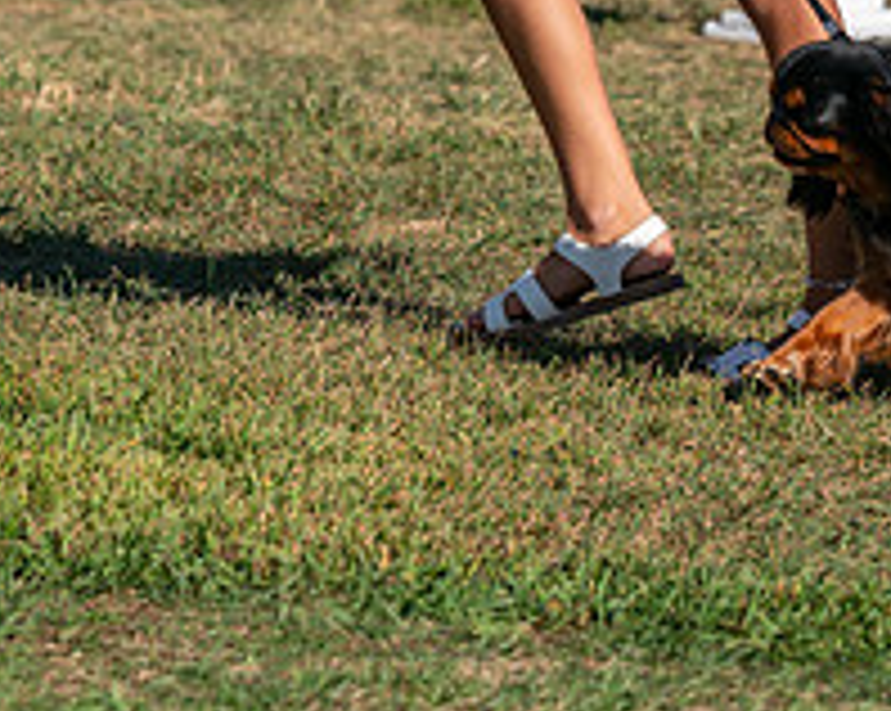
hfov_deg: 5.4
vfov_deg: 4.3
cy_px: -270
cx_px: 763
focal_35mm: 356
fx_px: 9379
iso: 100
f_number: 4.5
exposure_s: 1/1250
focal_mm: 111
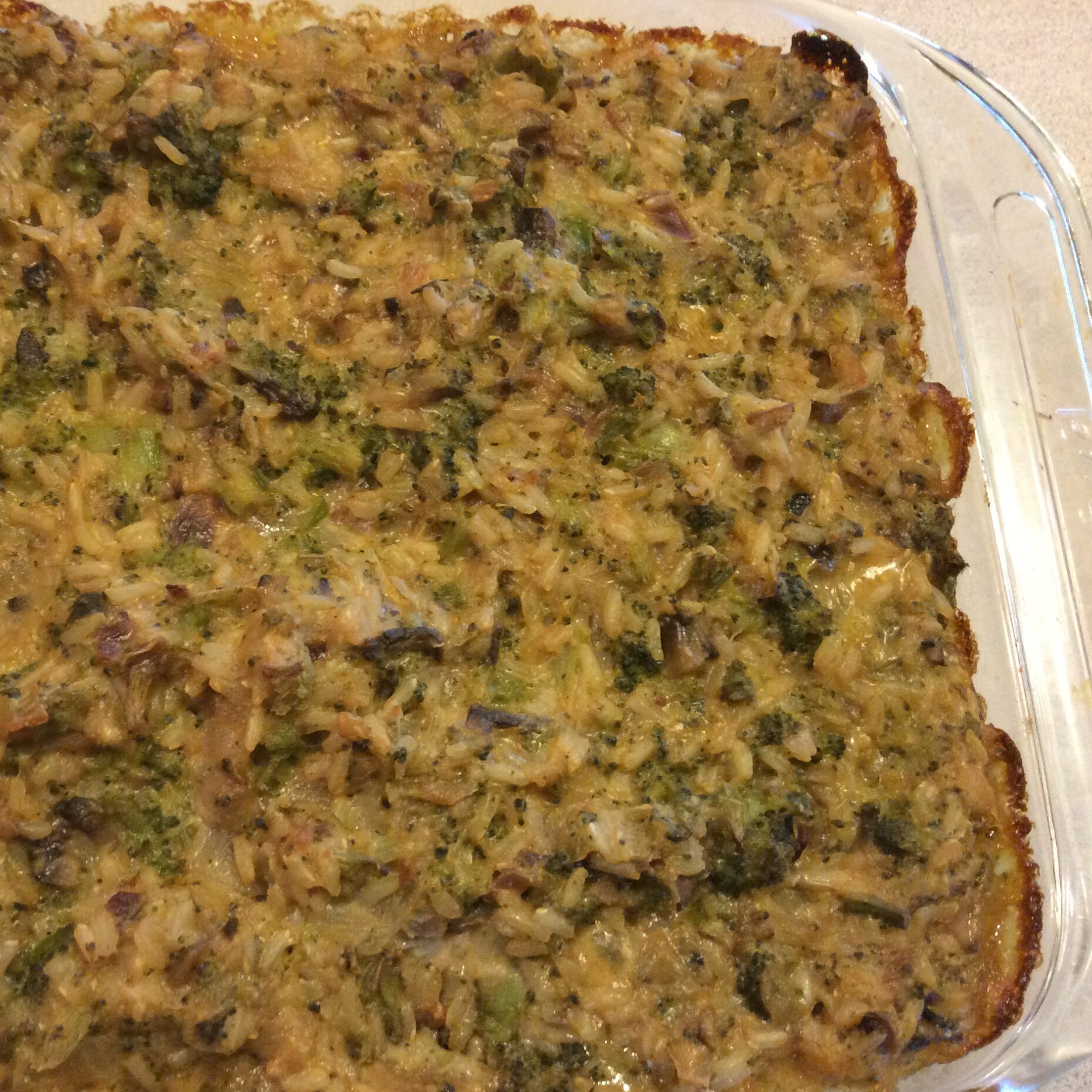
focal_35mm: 40
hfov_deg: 41.3
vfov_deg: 41.9
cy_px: 551
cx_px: 366
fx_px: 1428
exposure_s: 1/24
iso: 250
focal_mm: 3.3
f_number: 2.4
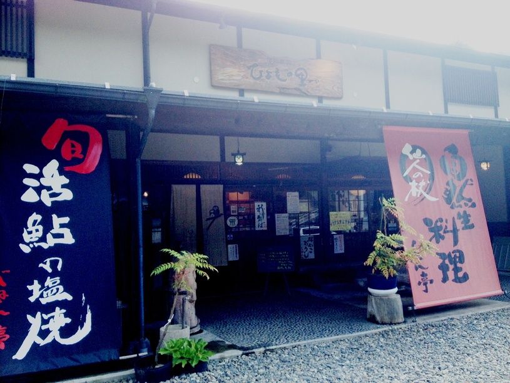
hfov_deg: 52.6
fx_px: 516
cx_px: 255
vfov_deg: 40.7
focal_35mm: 35
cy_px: 192
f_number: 2.4
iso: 50
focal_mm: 4.28
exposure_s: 1/270
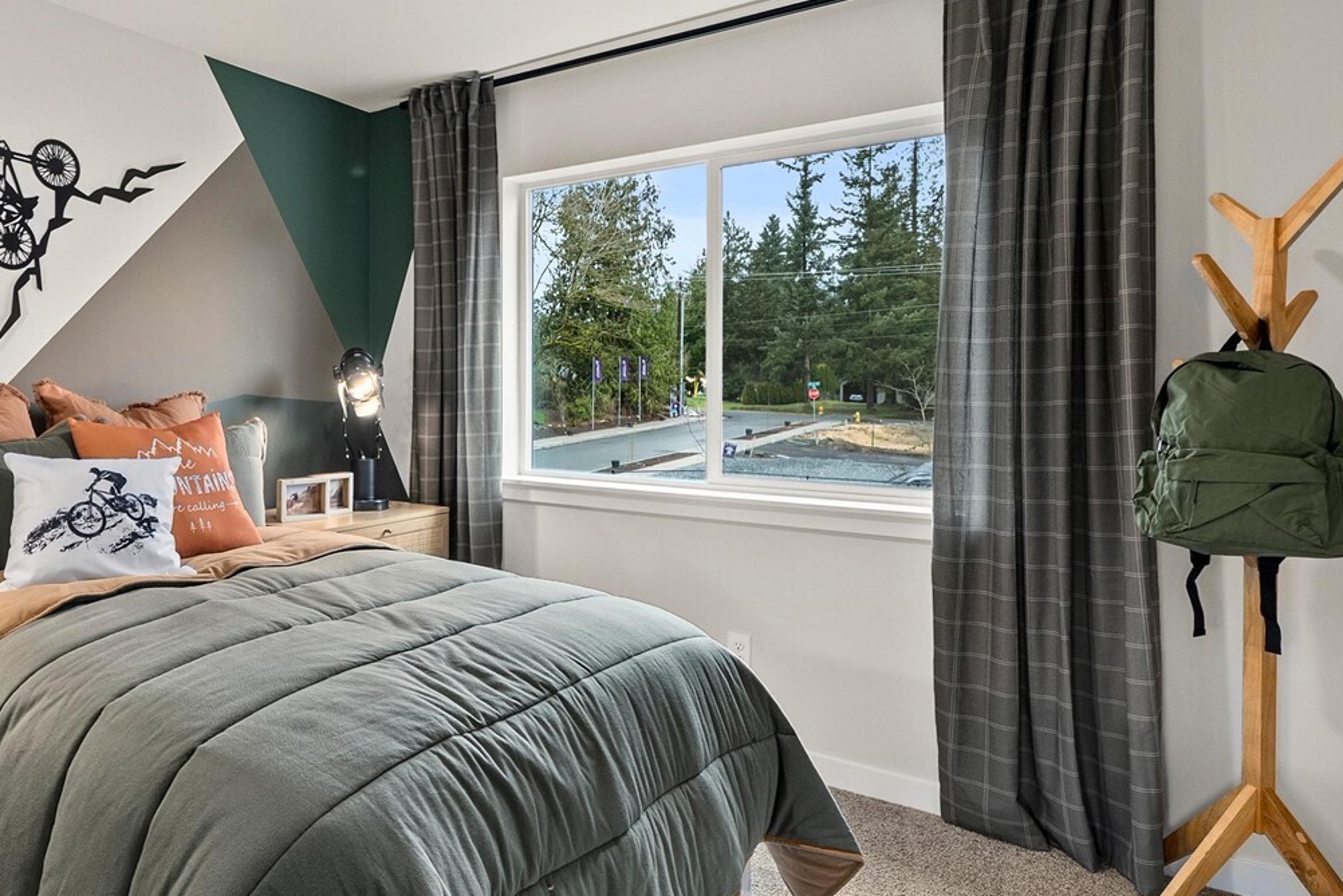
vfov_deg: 57.3
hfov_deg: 72.5
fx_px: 821
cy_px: 437
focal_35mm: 22
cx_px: 318
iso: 1000
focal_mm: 13
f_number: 7.1
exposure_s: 1/4
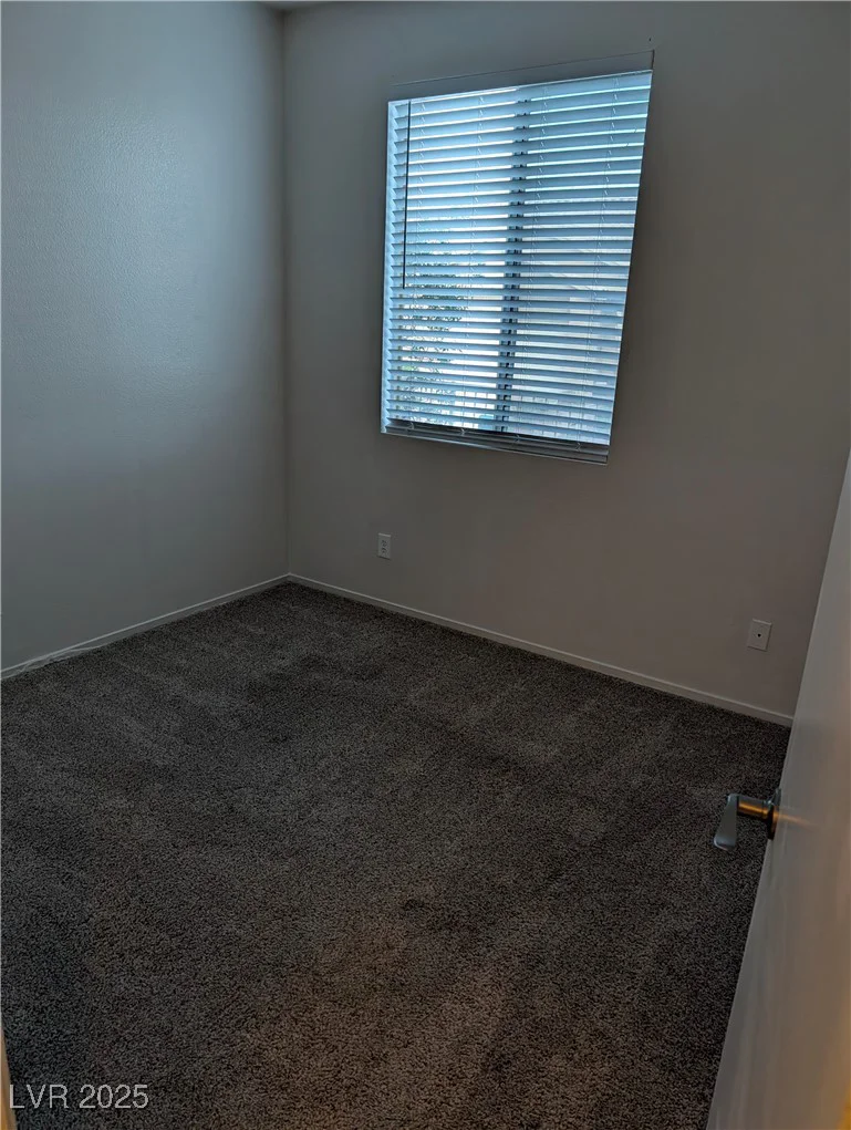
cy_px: 565
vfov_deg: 71.5
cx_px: 426
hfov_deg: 56.9
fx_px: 785
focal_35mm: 24
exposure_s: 1/120
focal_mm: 6.9
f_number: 1.68
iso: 173
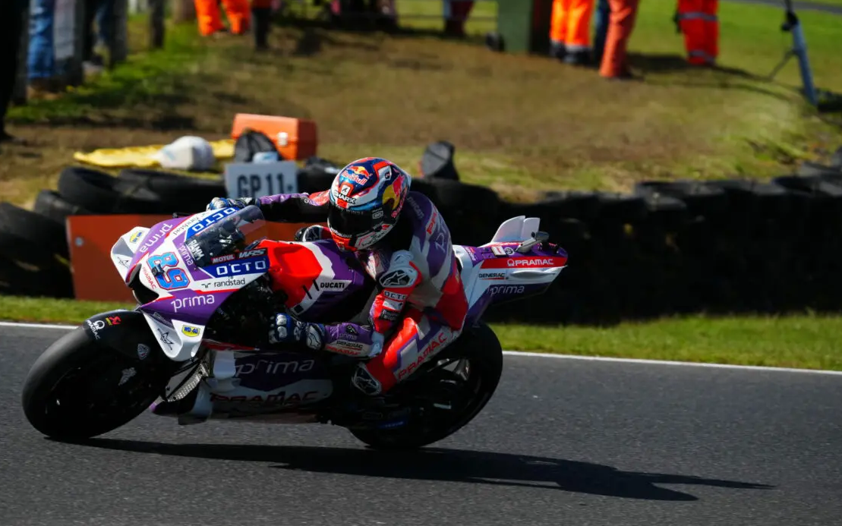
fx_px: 9385
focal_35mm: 409
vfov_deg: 3.2
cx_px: 391
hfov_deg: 5.1
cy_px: 285
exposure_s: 1/2000
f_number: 8
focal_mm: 371
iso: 640
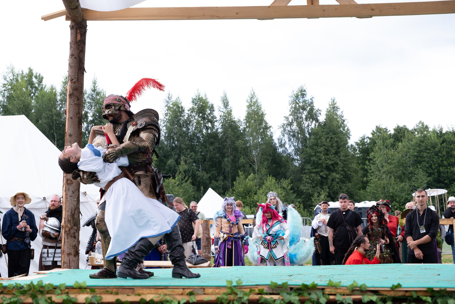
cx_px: 228
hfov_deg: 31.4
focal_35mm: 64
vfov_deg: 21.2
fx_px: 809
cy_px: 152
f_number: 4
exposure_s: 1/800
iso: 1000
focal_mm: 42.7
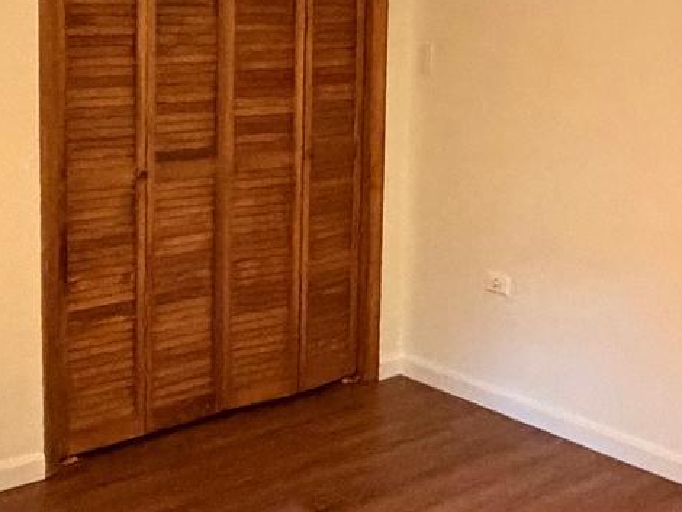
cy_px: 132
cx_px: 506
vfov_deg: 23.8
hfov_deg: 31.1
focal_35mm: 61
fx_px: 1202
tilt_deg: -8.3
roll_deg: -2.3
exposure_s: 1/40
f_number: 2.2
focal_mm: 2.22
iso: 1250
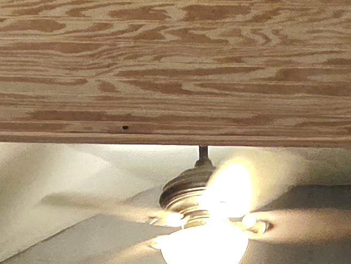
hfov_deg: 24.3
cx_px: 110
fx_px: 811
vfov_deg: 12.3
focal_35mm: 80
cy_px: 717
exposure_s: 1/60.2
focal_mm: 2.2
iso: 640
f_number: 1.9
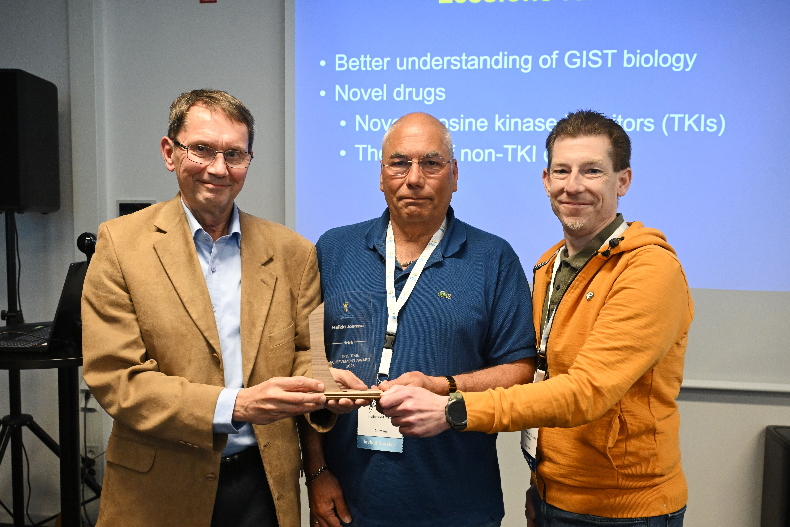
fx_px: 724
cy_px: 264
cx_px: 395
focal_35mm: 33
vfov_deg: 40.0
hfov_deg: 57.2
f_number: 5.6
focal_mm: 33
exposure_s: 1/200
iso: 5000
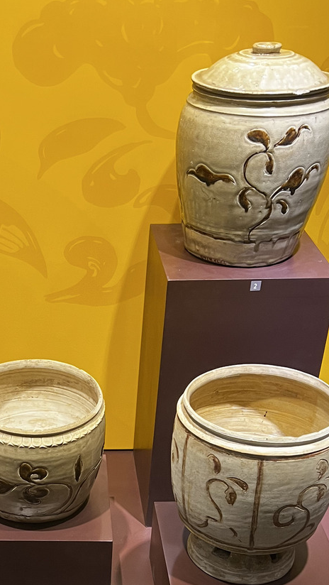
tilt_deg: -35.5
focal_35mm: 55
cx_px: 21
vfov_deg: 36.0
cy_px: 503
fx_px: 852
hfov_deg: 21.3
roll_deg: +0.9
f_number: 1.5
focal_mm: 5.7
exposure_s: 1/50
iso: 125
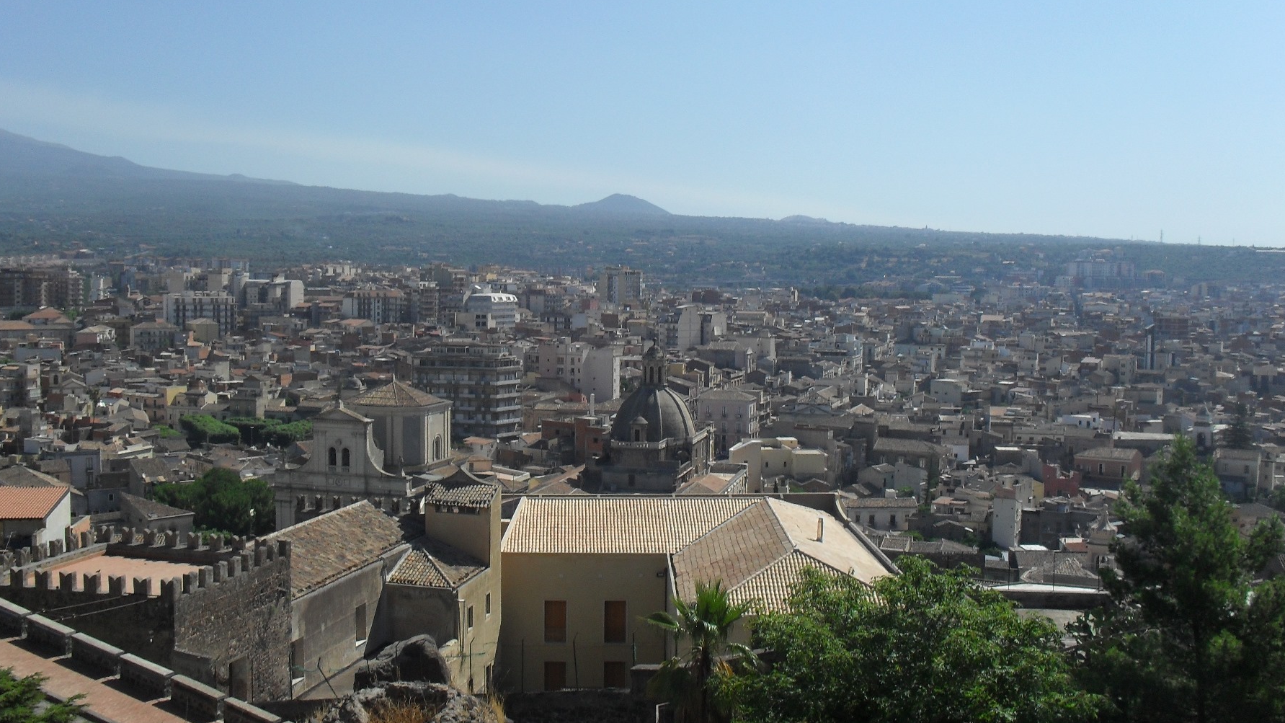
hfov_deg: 51.6
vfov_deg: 30.4
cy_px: 334
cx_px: 654
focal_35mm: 39
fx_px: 1329
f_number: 8.4
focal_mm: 6.3
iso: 100
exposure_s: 1/350
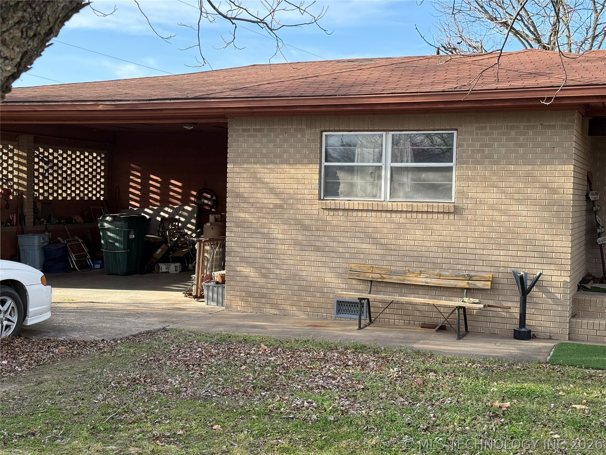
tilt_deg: -1.6
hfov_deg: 39.7
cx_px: 303
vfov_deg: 30.3
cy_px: 228
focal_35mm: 48
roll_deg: -1.6
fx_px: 840
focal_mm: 6.76
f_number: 1.78
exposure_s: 1/939
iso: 64
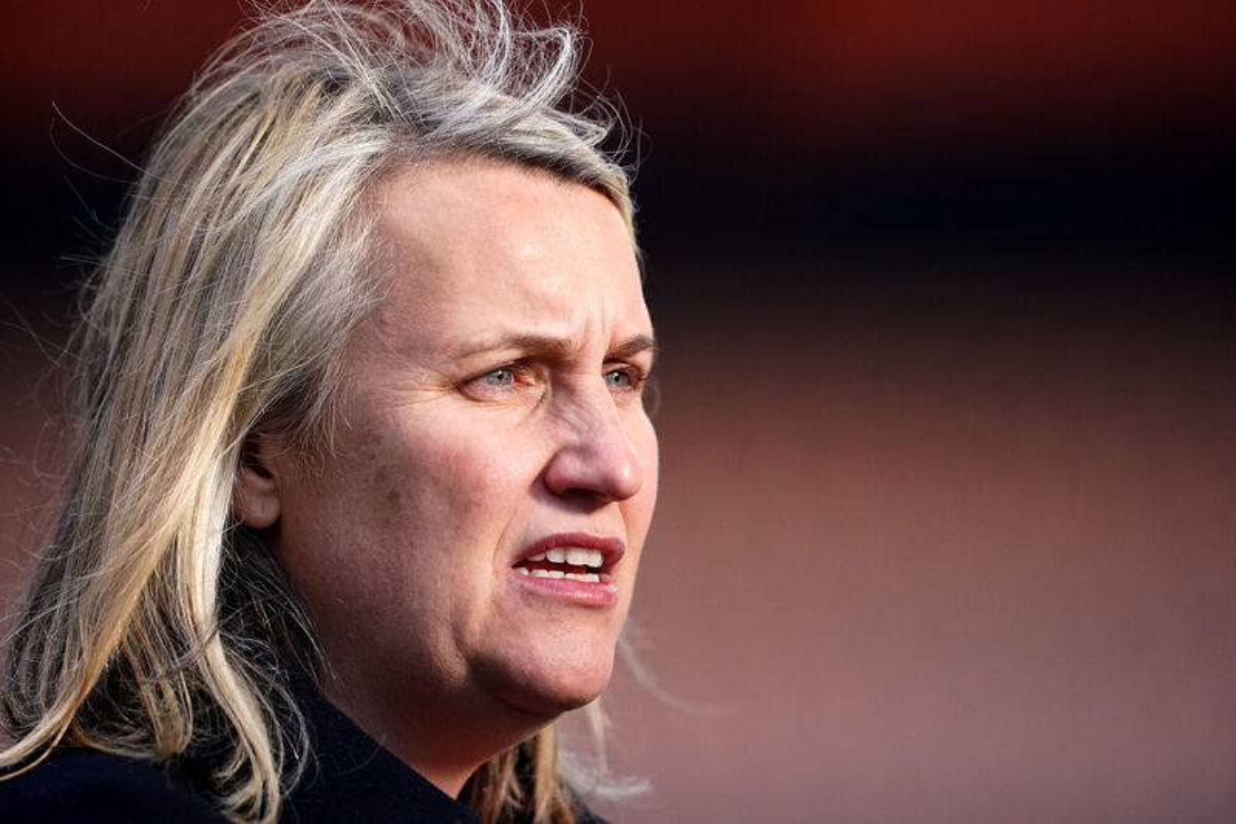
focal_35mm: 400
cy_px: 412
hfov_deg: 5.2
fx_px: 13730
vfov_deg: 3.4
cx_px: 618
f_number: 2.8
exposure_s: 1/2500
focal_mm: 400
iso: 4000
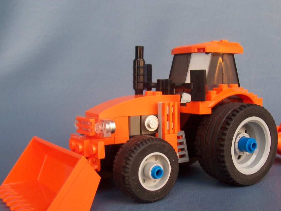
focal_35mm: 47
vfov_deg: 30.8
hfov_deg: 40.4
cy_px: 131
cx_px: 157
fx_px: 382
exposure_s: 1/45
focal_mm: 5.6
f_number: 2.8
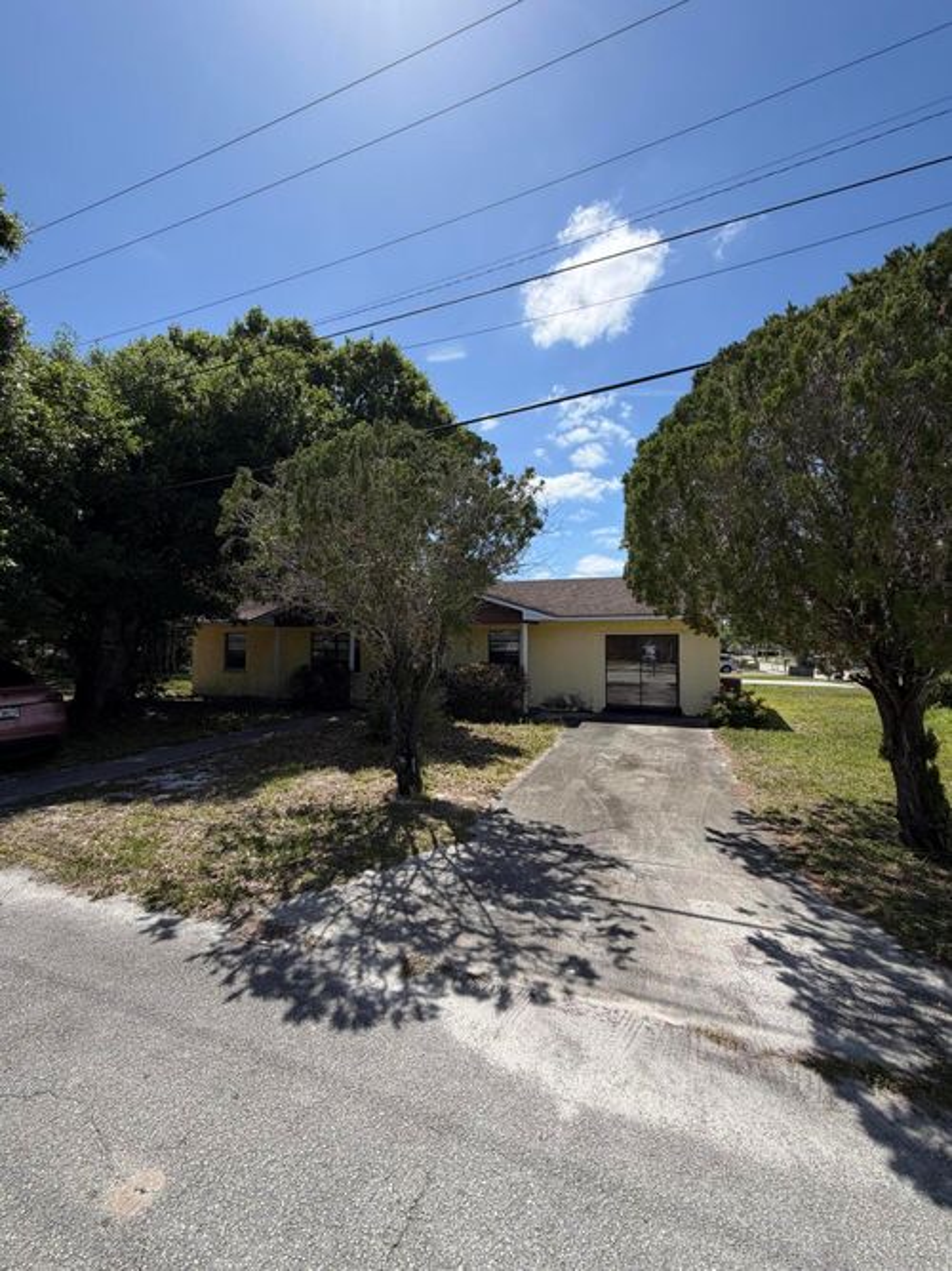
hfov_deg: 85.7
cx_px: 476
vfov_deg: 102.1
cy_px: 636
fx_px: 514
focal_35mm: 14
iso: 32
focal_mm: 2.22
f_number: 2.2
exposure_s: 1/985
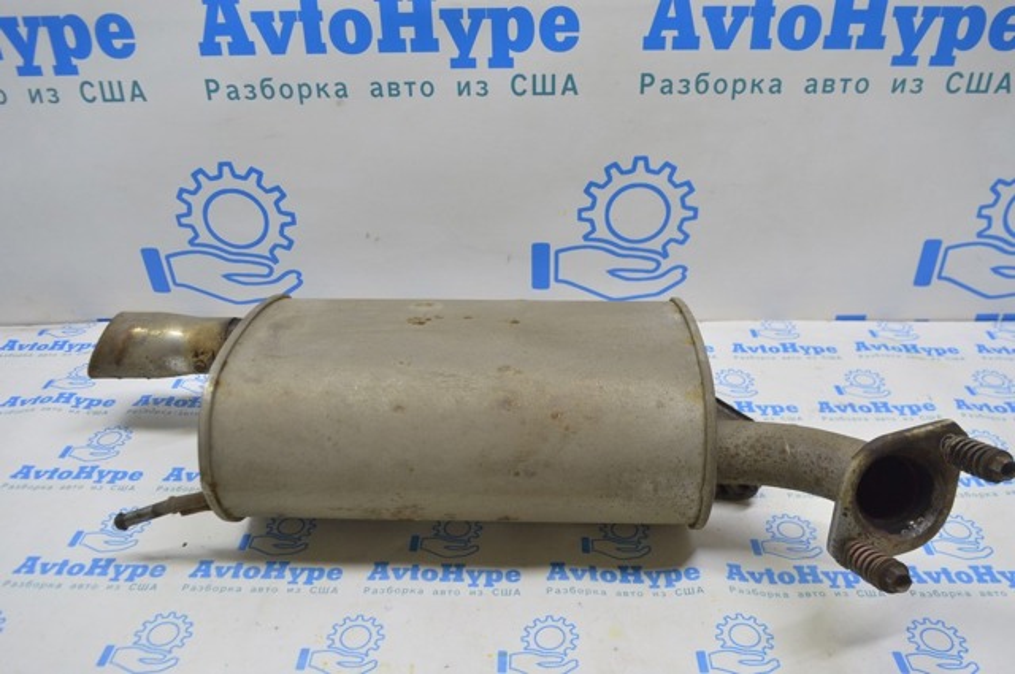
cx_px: 508
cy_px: 337
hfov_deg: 62.0
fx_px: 845
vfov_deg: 43.5
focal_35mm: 30
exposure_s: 1/20
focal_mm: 20
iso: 400
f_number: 5.6
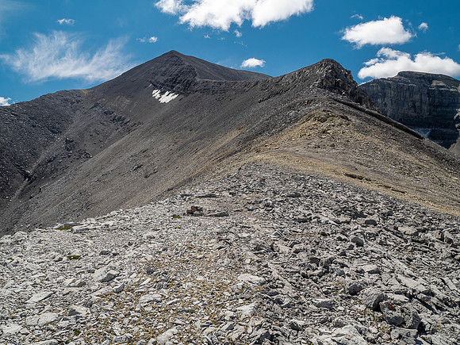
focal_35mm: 24
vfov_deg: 56.8
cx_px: 230
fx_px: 319
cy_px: 172
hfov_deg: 71.6
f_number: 8
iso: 200
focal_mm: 12
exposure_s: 1/250
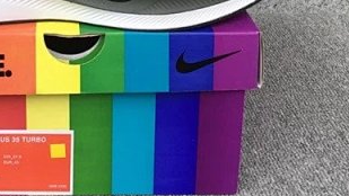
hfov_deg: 29.4
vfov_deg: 16.2
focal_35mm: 70
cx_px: 66
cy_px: -72
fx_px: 648
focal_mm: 3.3
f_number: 2.4
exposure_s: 1/100
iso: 32
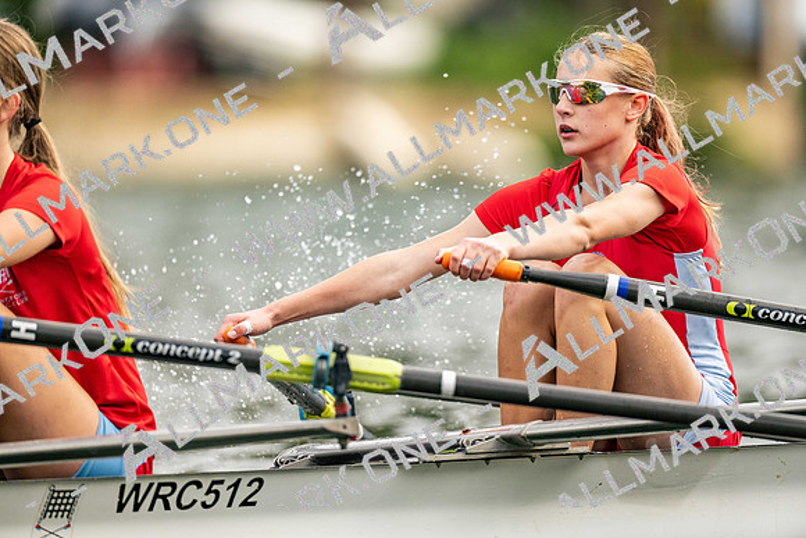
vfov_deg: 2.3
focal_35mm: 600
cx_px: 403
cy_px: 269
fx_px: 13436
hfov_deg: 3.4
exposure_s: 1/2500
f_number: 4
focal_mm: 600
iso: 500
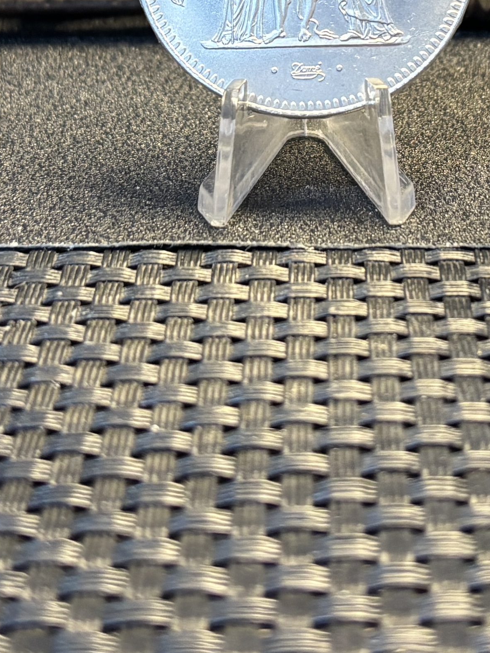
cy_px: 9
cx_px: 304
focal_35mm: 56
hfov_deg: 26.0
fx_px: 1057
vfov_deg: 31.9
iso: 200
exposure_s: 1/50
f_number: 1.6
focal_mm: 5.96
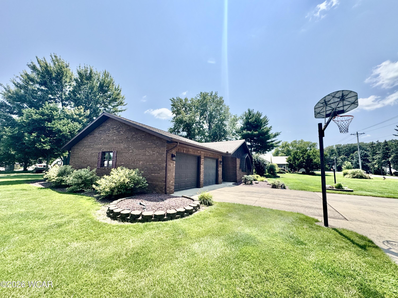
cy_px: 149
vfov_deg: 85.7
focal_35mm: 14
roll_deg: -1.2
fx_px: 161
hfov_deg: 102.1
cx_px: 199
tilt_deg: +6.7
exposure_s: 1/2273
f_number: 2.2
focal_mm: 2.22
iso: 50
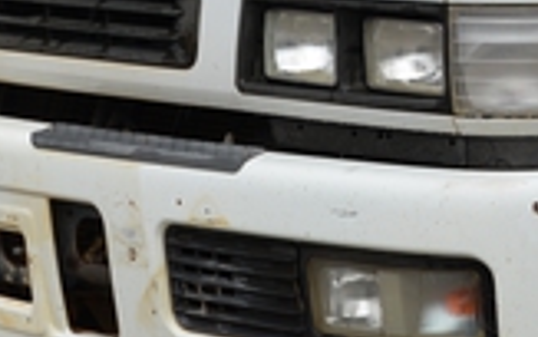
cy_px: -357
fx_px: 3300
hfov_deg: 8.9
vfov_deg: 5.7
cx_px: 967
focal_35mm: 225
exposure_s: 1/250
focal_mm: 35
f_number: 8
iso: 100
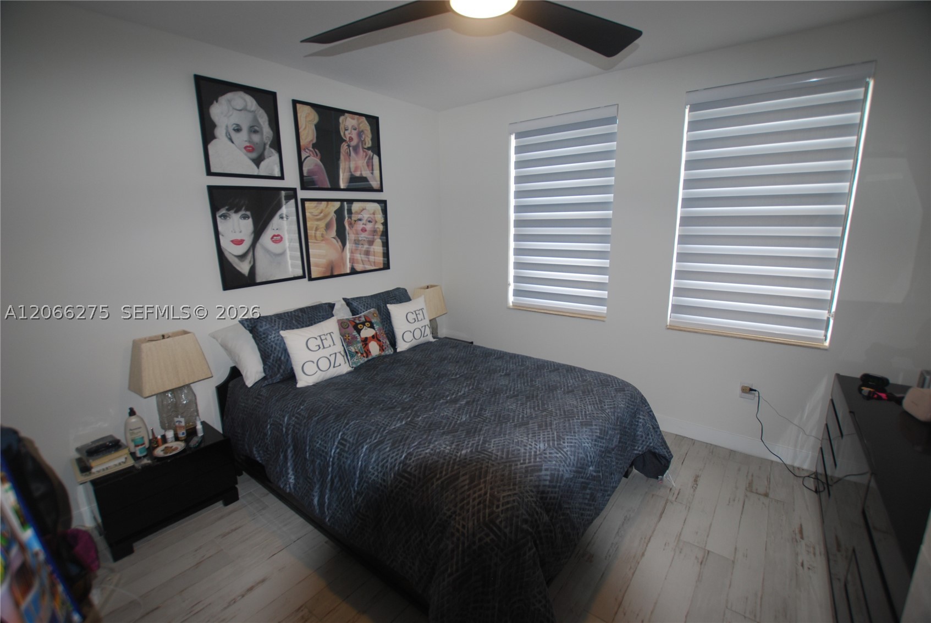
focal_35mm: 15
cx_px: 466
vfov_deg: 77.5
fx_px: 388
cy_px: 312
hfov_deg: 100.3
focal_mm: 10
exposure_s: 1/60
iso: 200
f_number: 3.5
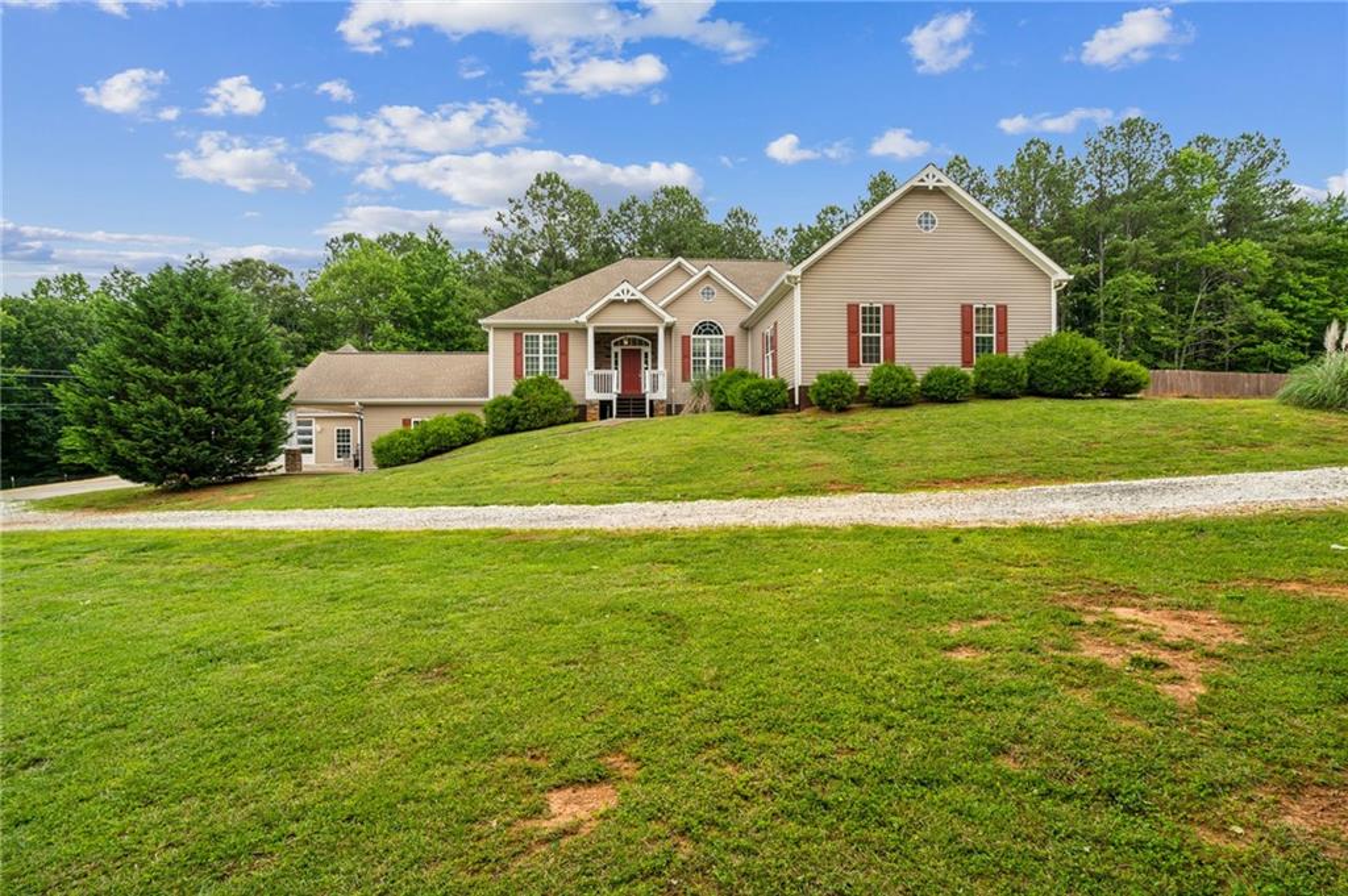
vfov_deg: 73.7
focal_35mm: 16
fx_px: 599
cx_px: 674
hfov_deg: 96.8
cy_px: 448
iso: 100
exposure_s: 1/15
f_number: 16
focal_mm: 16
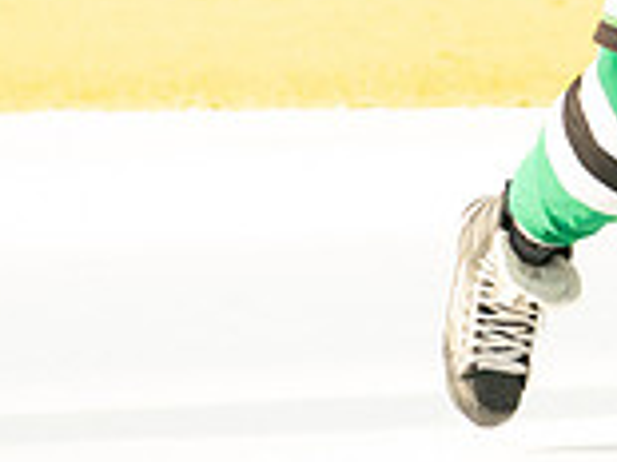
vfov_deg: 1.3
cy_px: -338
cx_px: 1138
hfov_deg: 1.8
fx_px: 19930
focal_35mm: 1119
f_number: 3.2
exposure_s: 1/1600
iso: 2000
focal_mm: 150
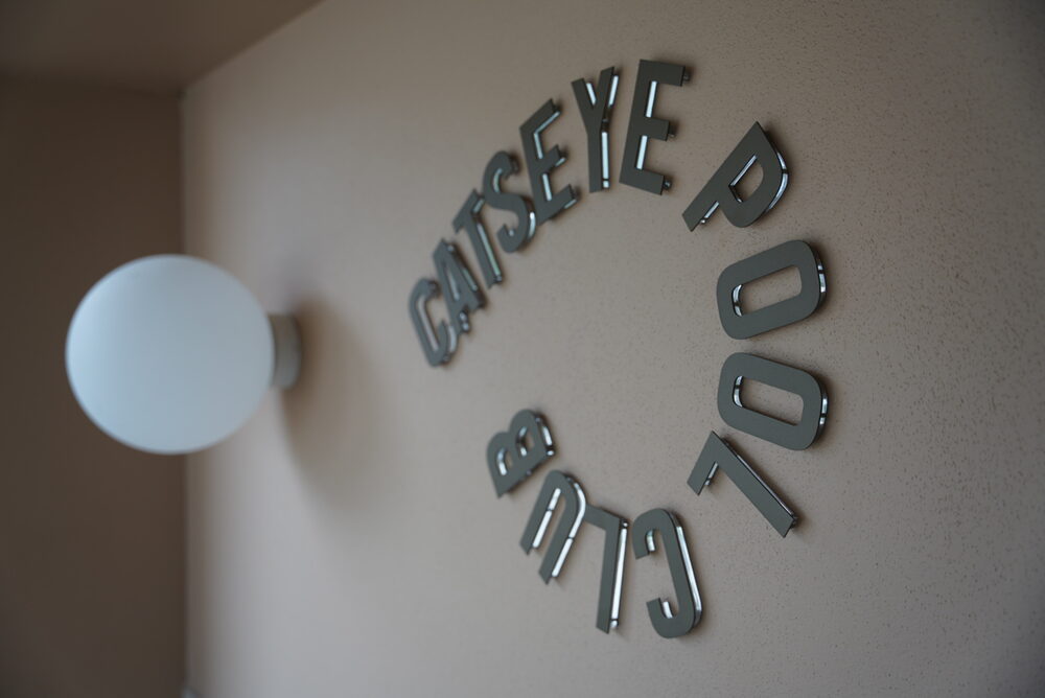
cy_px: 349
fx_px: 1194
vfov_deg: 32.6
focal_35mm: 41
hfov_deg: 47.3
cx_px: 522
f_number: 3.2
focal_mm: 41.1
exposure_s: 1/20
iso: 125
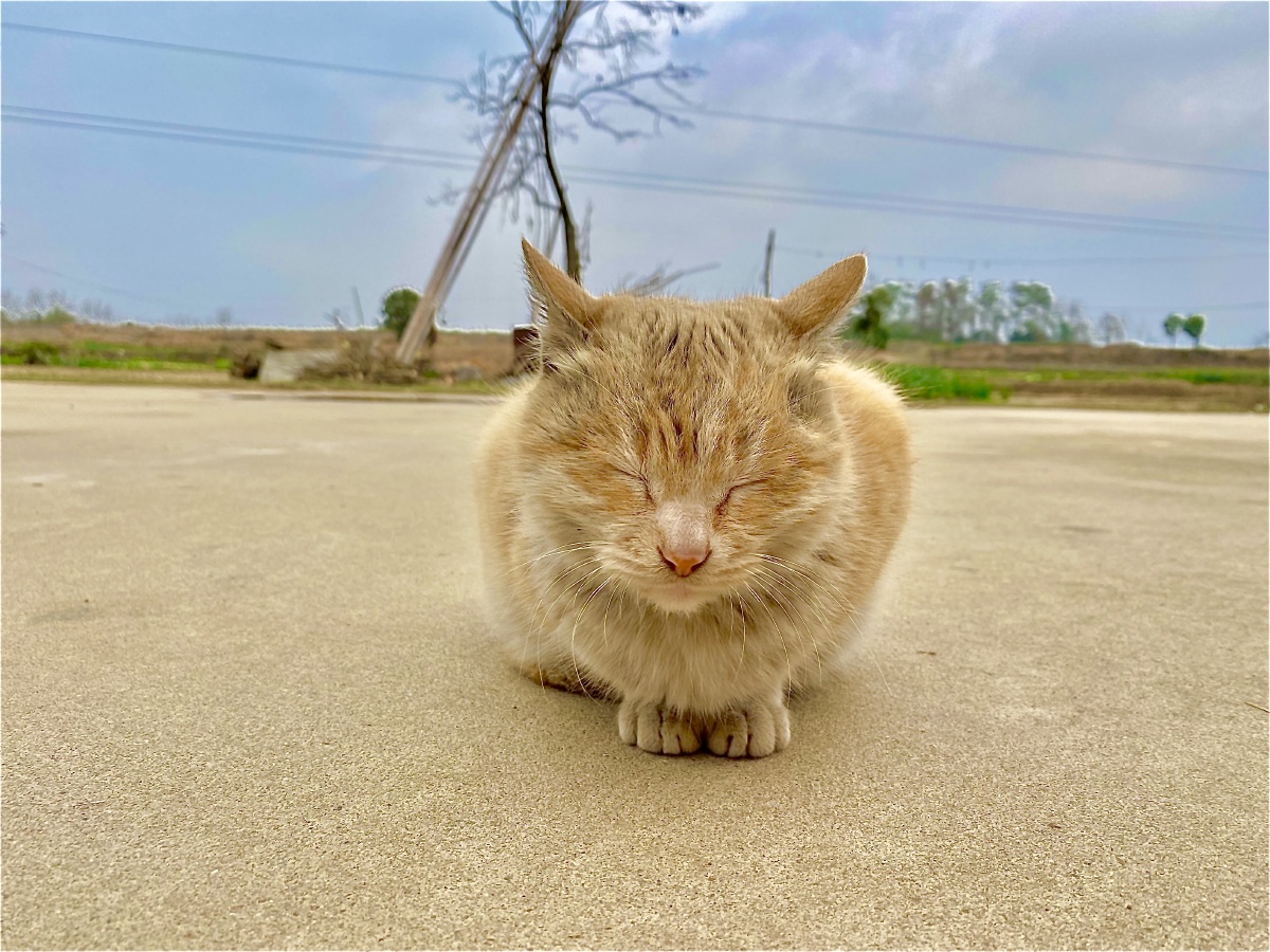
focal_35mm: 26
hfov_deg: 67.3
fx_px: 954
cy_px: 476
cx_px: 635
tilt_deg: -5.7
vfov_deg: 53.1
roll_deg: -1.5
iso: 32
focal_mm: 4.25
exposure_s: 1/529
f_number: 1.8
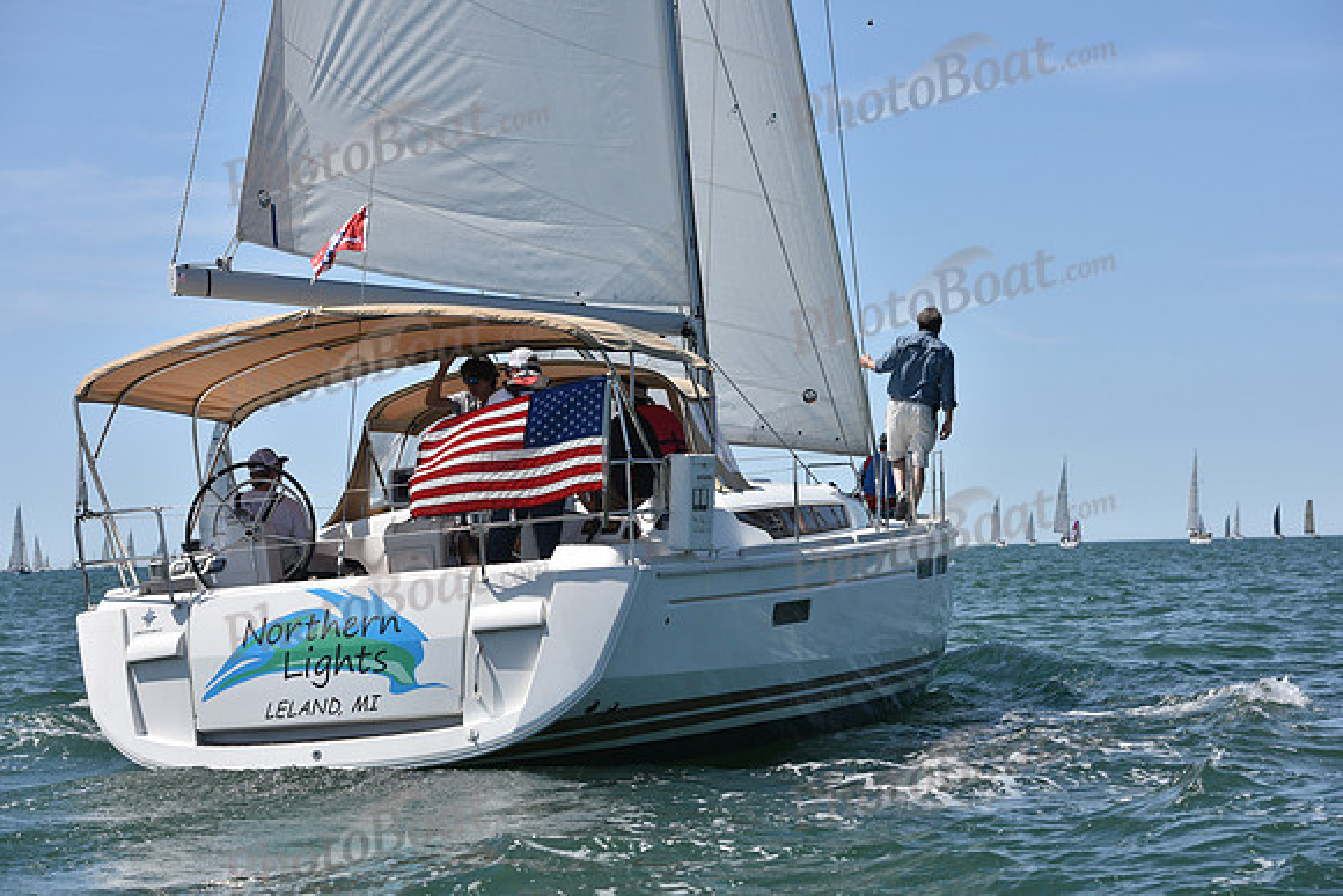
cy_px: 448
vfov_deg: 17.5
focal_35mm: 78
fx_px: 2910
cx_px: 672
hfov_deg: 26.0
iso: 320
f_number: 6.3
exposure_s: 1/800
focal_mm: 78
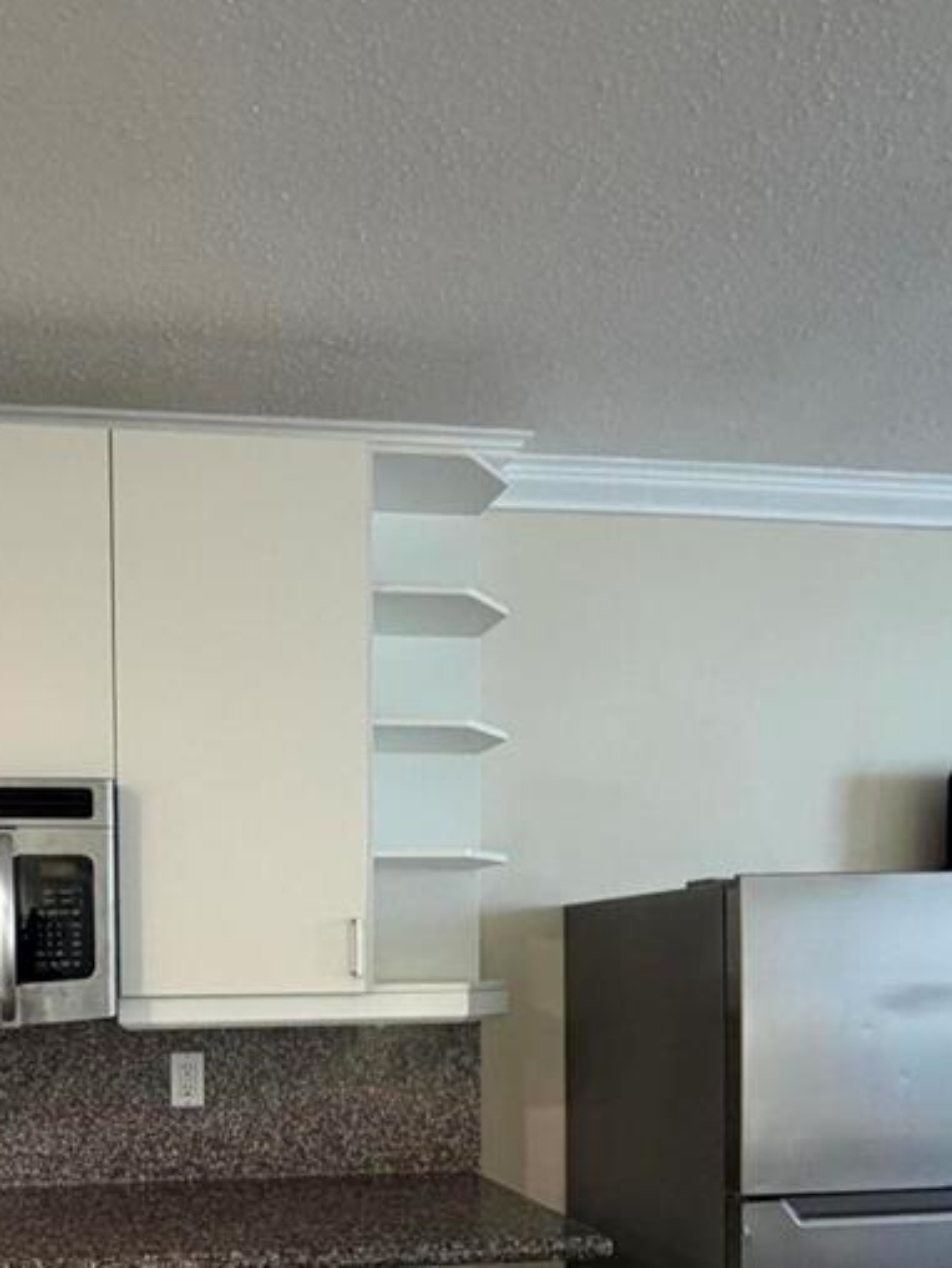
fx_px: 1210
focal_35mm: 33
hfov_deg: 41.3
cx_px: 207
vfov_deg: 51.4
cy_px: 1039
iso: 250
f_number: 2.2
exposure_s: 1/60
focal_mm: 2.22
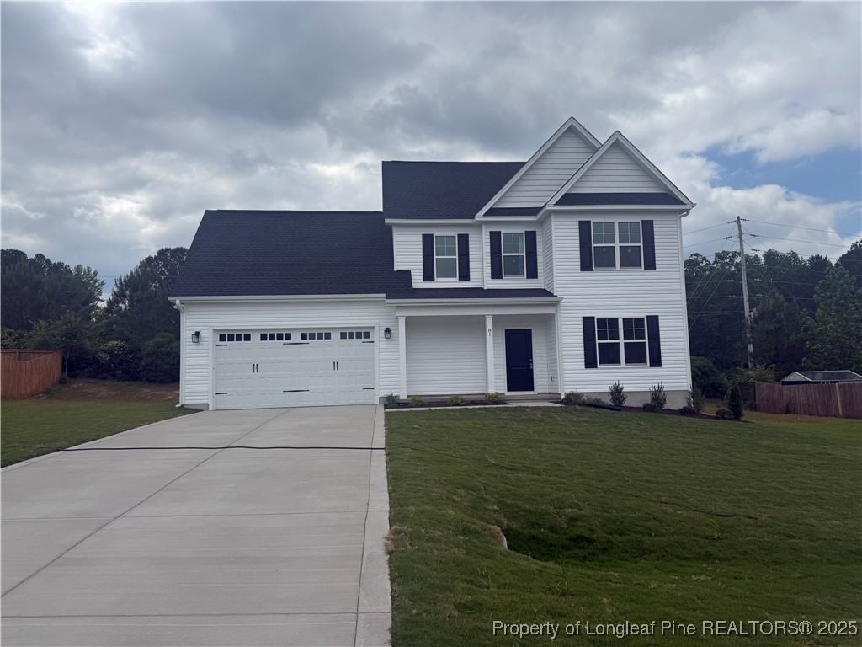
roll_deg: +1.2
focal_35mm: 24
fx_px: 598
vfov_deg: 56.8
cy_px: 324
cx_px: 431
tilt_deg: +5.4
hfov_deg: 71.6
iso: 80
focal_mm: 6.76
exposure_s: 1/9091
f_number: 1.78
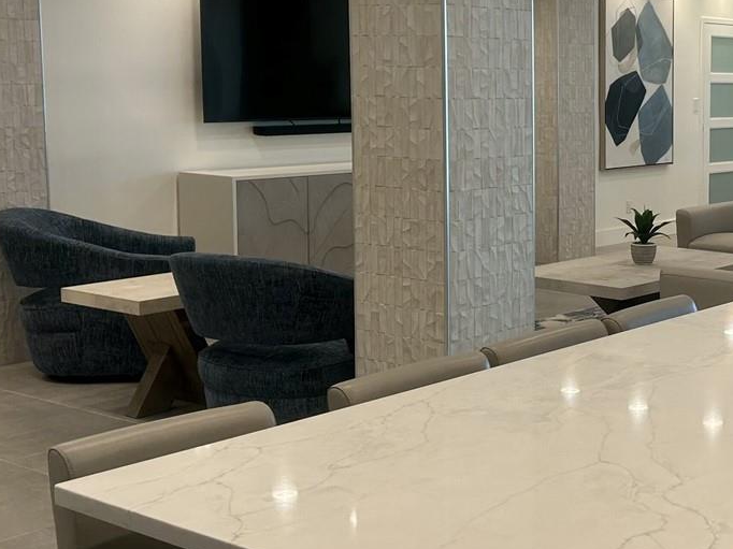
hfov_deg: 29.8
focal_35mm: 61
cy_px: 227
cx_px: 713
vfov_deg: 24.0
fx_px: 1291
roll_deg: -0.5
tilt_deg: -6.5
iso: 50
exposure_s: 1/120
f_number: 1.5
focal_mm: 5.7
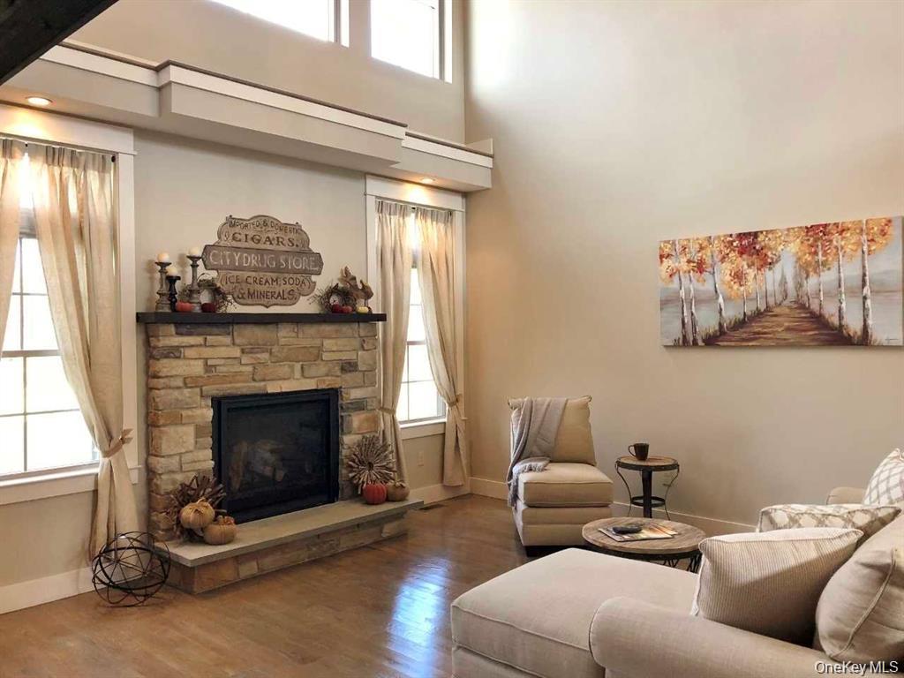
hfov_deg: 63.4
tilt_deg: -0.7
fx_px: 731
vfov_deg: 49.7
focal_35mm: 28
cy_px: 339
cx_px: 452
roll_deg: +0.8
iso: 32
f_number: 1.8
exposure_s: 1/30
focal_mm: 3.99
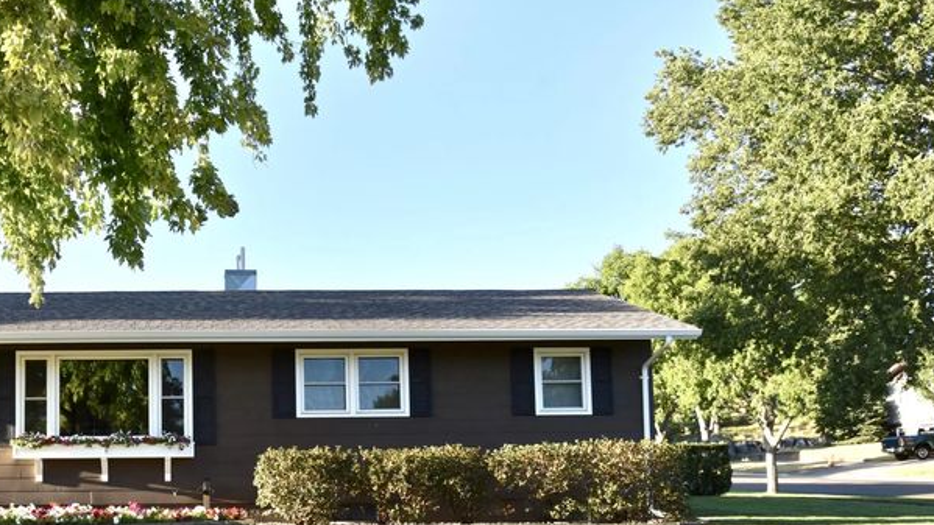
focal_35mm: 43
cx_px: 179
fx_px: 1065
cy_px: 428
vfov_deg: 27.1
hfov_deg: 44.9
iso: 360
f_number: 8
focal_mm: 24
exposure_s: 1/250
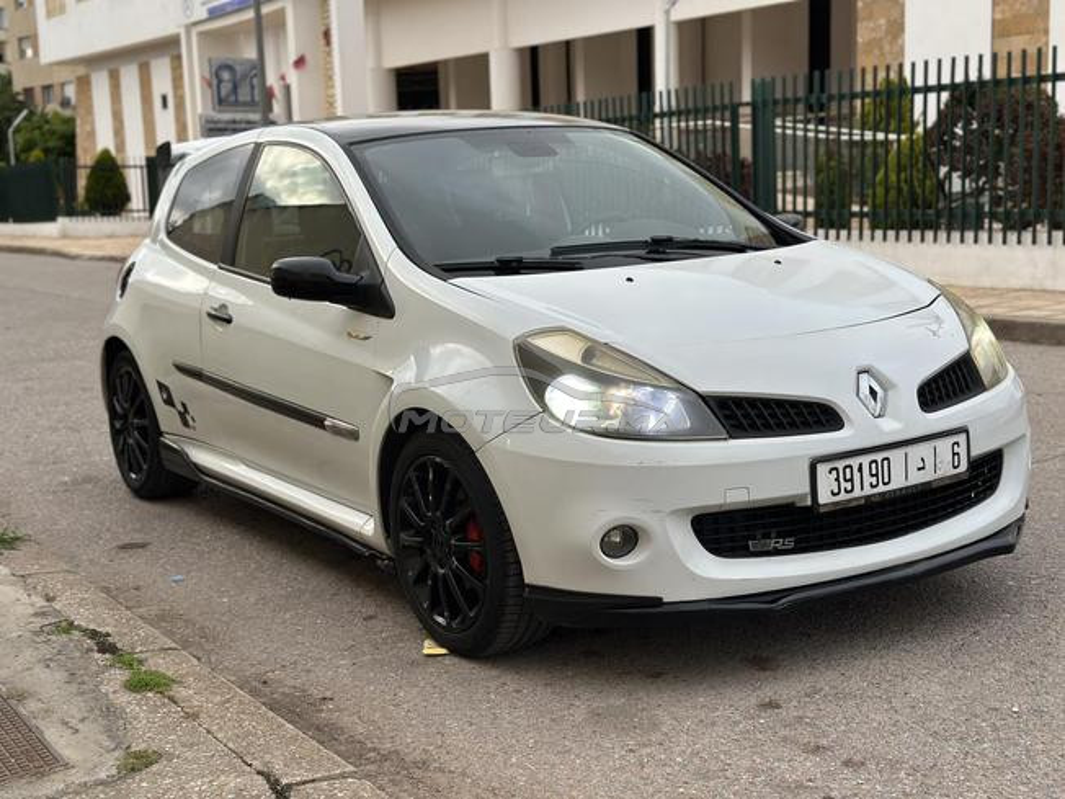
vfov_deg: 30.3
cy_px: 400
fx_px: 1477
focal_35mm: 48
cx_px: 532
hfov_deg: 39.7
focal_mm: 6.86
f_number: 1.78
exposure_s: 1/651
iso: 80
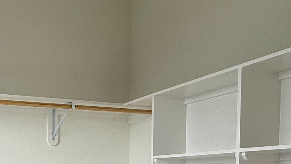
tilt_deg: -1.9
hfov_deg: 41.9
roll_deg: -0.3
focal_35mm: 43
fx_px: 332
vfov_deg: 25.3
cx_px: 8
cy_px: 189
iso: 64
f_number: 2.2
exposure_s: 1/177
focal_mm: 2.22
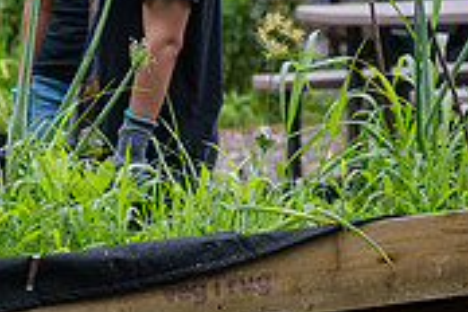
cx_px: -261
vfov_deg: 5.0
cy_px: -39
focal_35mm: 274
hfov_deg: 7.4
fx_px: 3562
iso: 400
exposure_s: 1/640
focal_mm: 80
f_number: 4
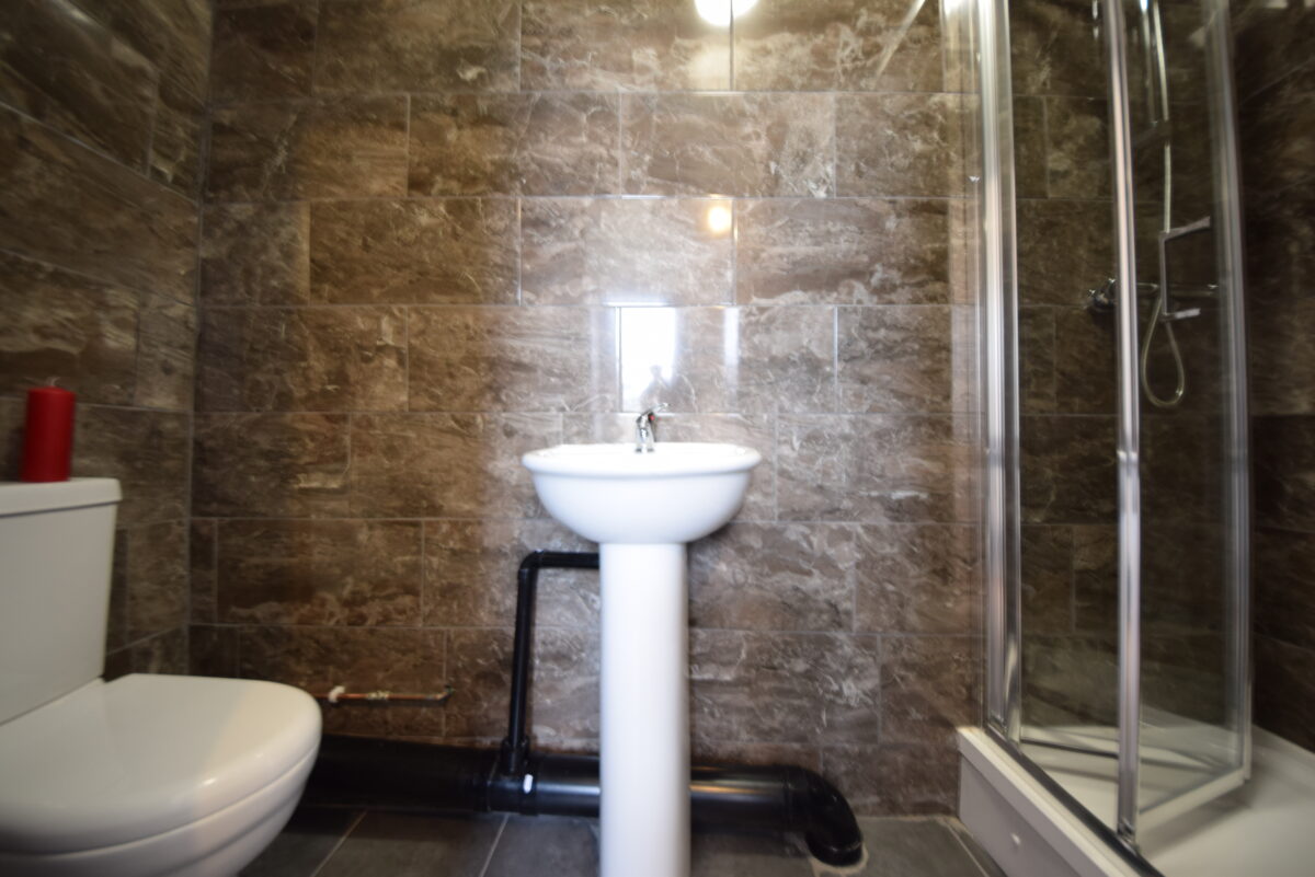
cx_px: 658
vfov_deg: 90.1
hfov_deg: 112.6
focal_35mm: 12
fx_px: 438
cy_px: 438
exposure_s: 1/6
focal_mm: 8
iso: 400
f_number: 4.5
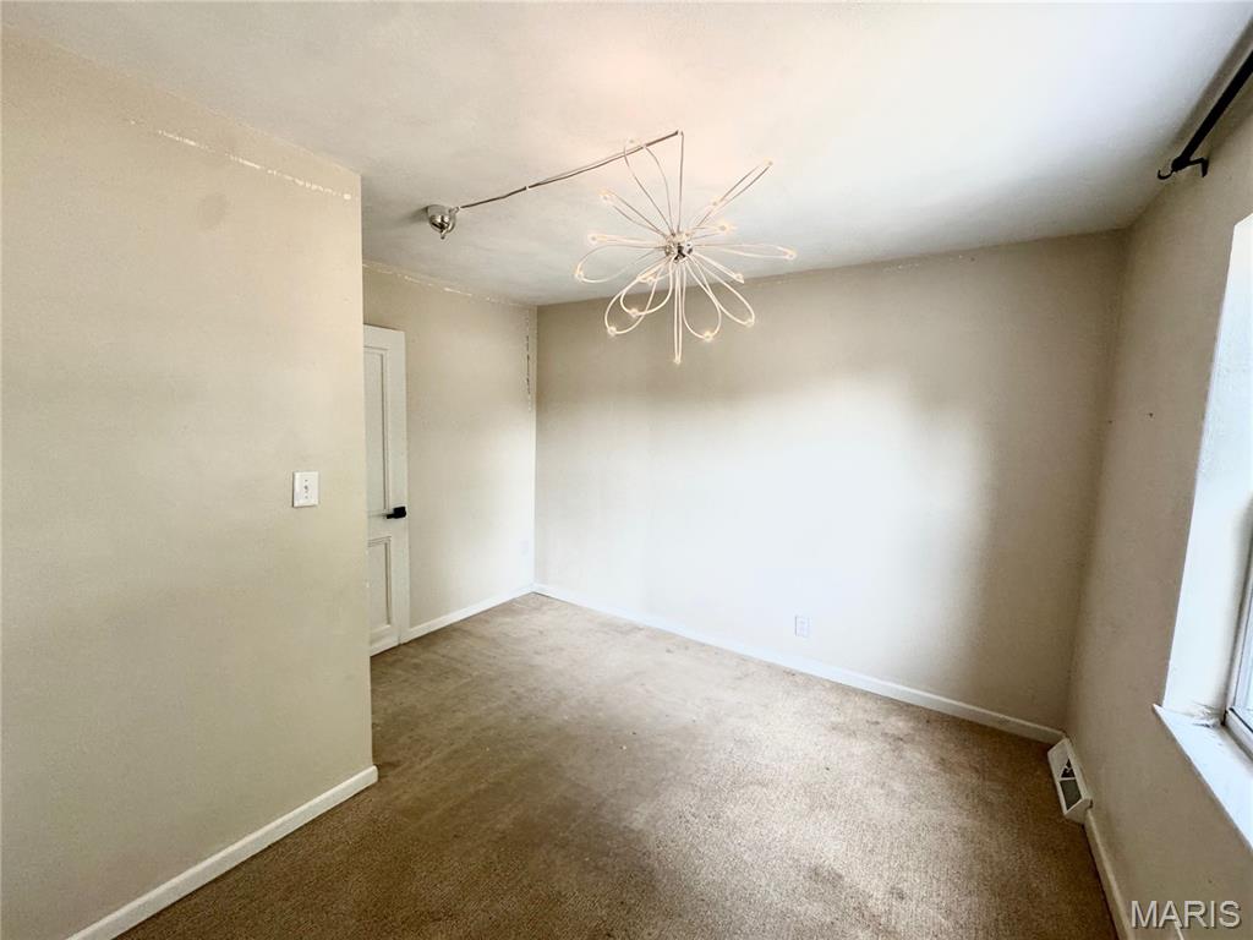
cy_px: 470
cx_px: 626
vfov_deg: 85.7
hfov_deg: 102.1
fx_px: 507
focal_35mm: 14
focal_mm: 2.22
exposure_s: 1/120
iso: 250
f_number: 2.2
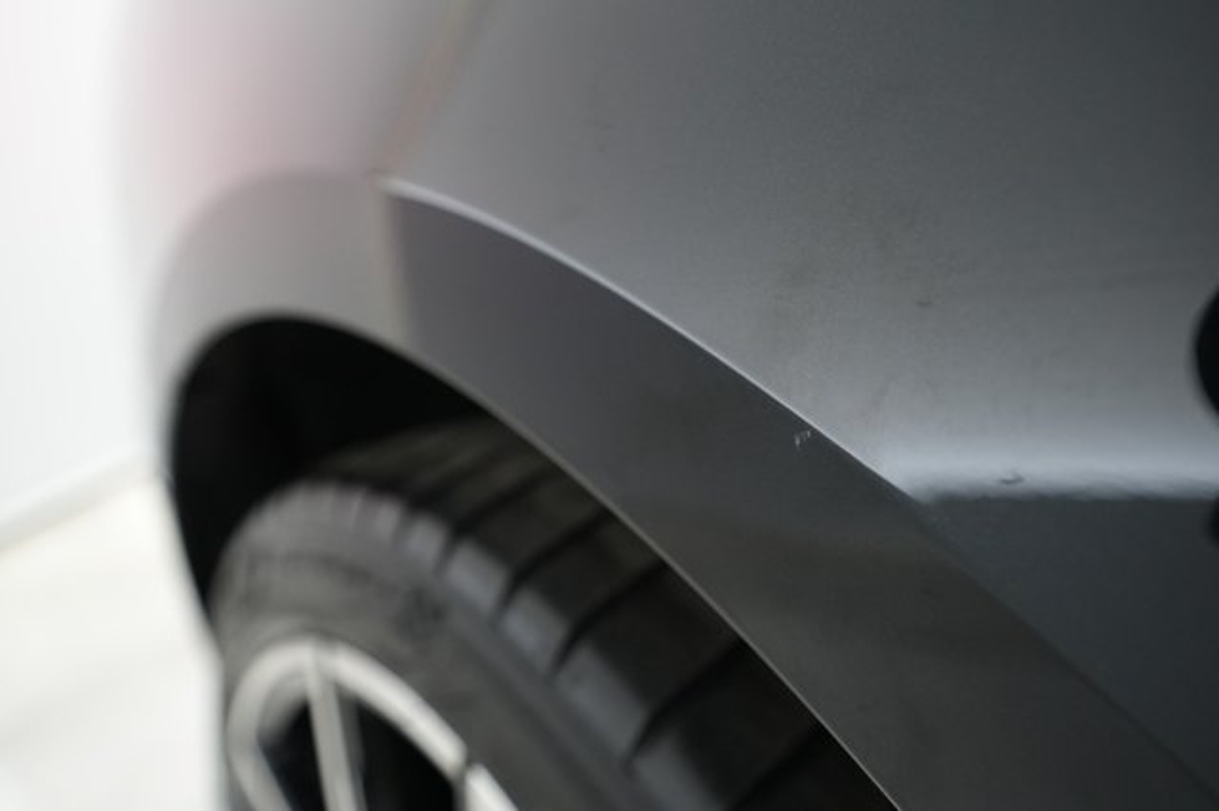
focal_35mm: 25
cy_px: 406
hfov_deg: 71.5
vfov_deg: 51.2
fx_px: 846
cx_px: 610
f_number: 4
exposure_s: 1/80
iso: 2500
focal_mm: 25
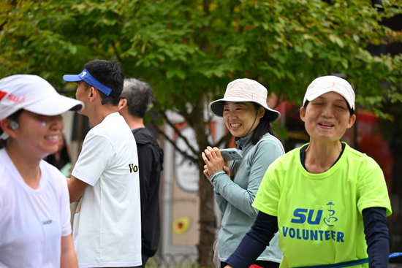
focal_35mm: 92
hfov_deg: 22.1
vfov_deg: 14.9
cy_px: 134
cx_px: 201
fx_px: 1028
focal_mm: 92
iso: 640
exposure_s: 1/2000
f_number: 2.8
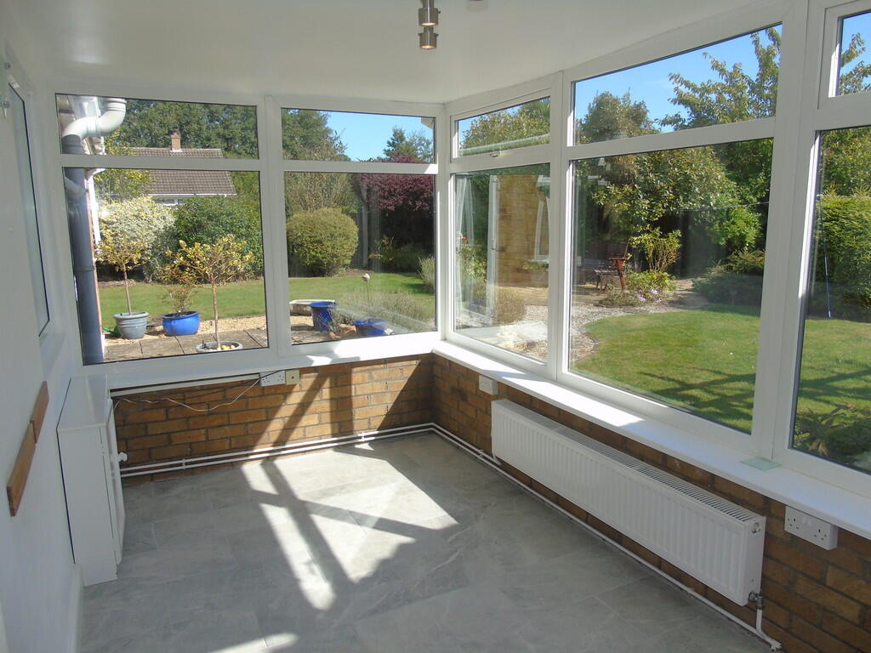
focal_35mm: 25
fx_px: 629
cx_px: 436
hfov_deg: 69.4
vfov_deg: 54.9
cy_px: 326
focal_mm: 4.4
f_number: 3.4
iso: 80
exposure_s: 1/500
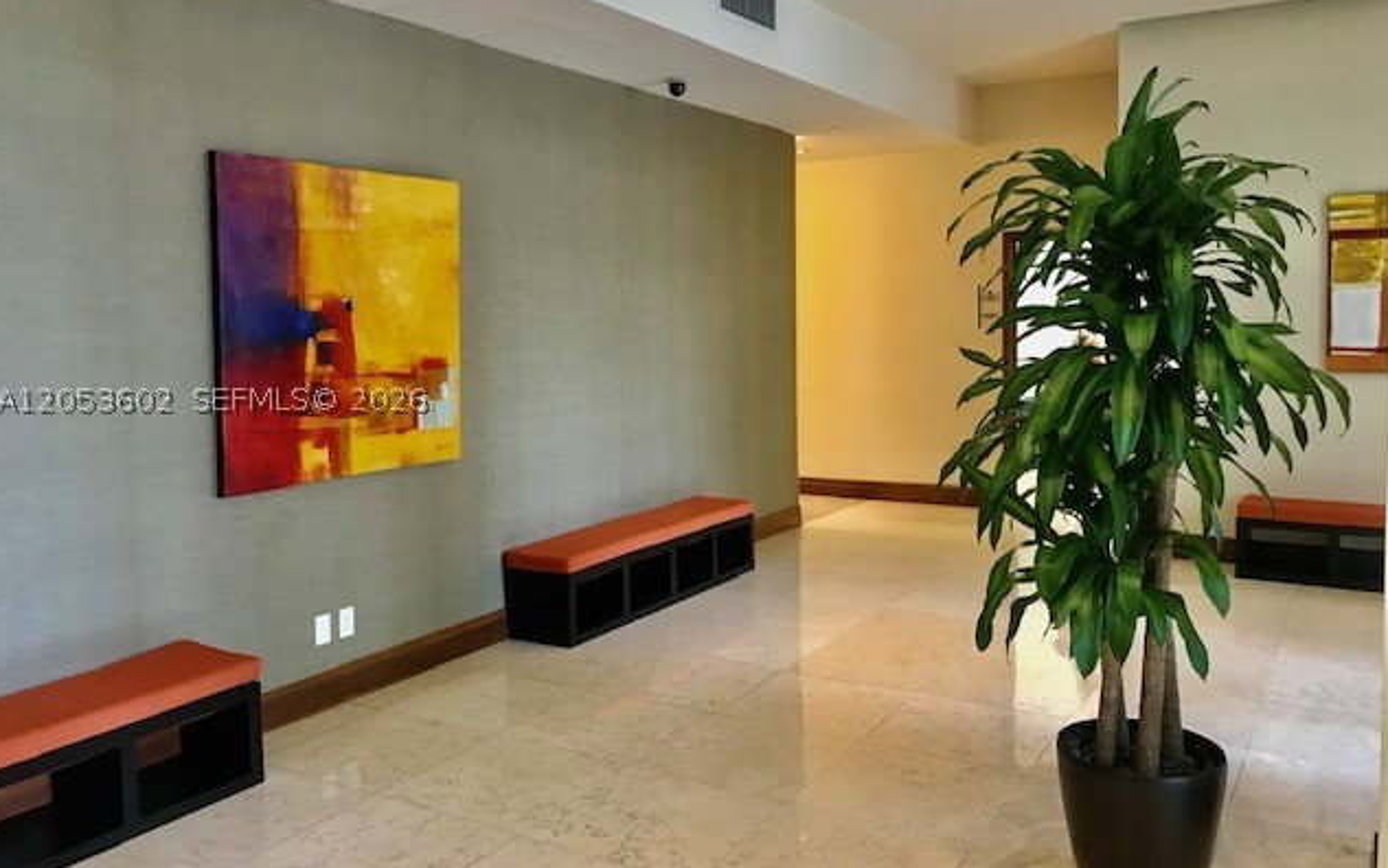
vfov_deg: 41.8
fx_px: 1135
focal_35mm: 30
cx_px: 691
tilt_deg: -2.1
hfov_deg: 62.9
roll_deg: +0.9
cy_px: 399
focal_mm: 3.99
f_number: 1.8
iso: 40
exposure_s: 1/15
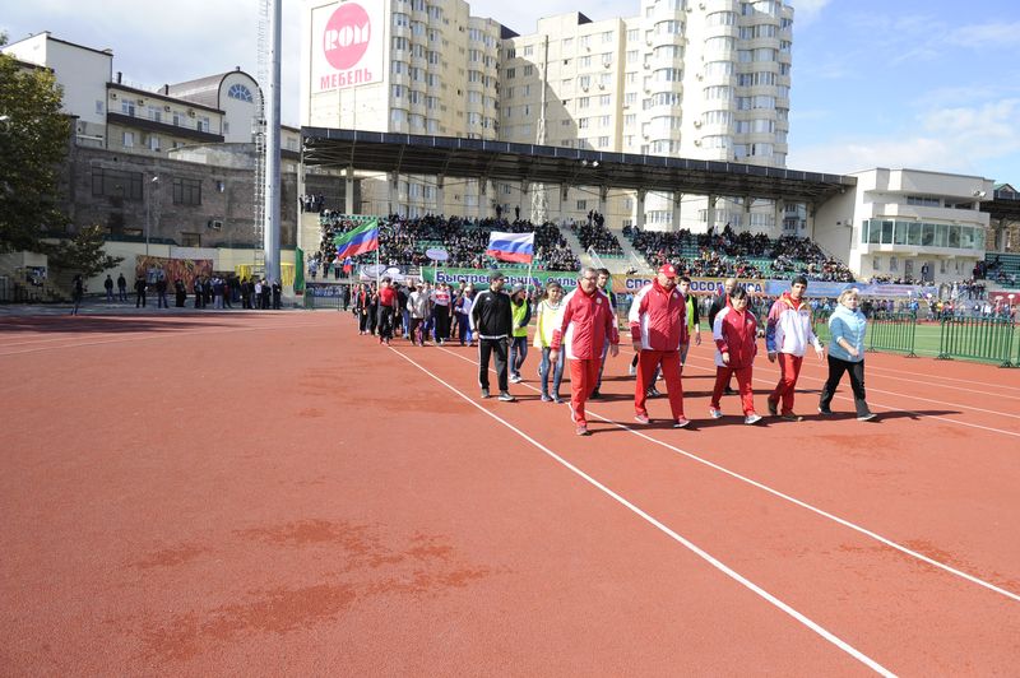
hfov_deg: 69.4
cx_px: 510
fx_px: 736
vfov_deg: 49.5
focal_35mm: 26
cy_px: 339
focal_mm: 26
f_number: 6.3
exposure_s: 1/4000
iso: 2000
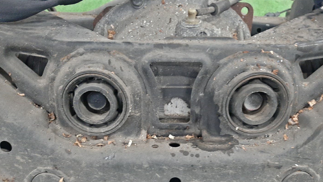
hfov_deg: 66.1
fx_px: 248
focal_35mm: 29
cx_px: 164
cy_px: 115
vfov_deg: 39.9
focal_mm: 3.93
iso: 274
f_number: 1.7
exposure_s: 1/25
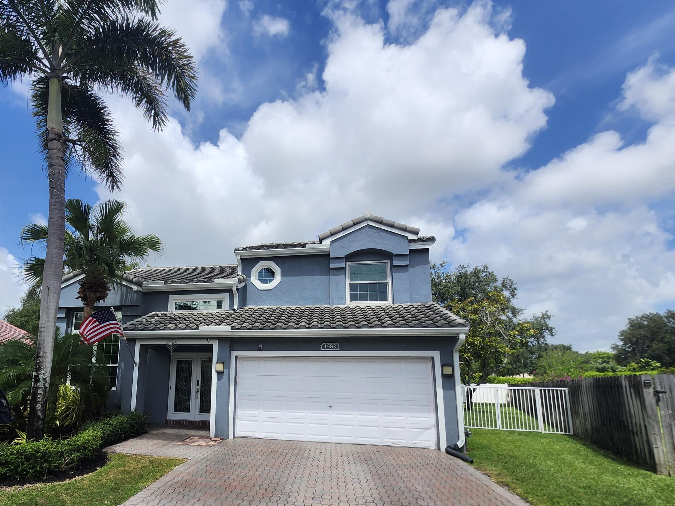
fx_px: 351
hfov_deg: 86.4
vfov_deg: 70.6
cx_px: 264
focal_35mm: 18
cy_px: 312
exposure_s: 1/2122
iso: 40
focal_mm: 1.74
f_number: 2.2
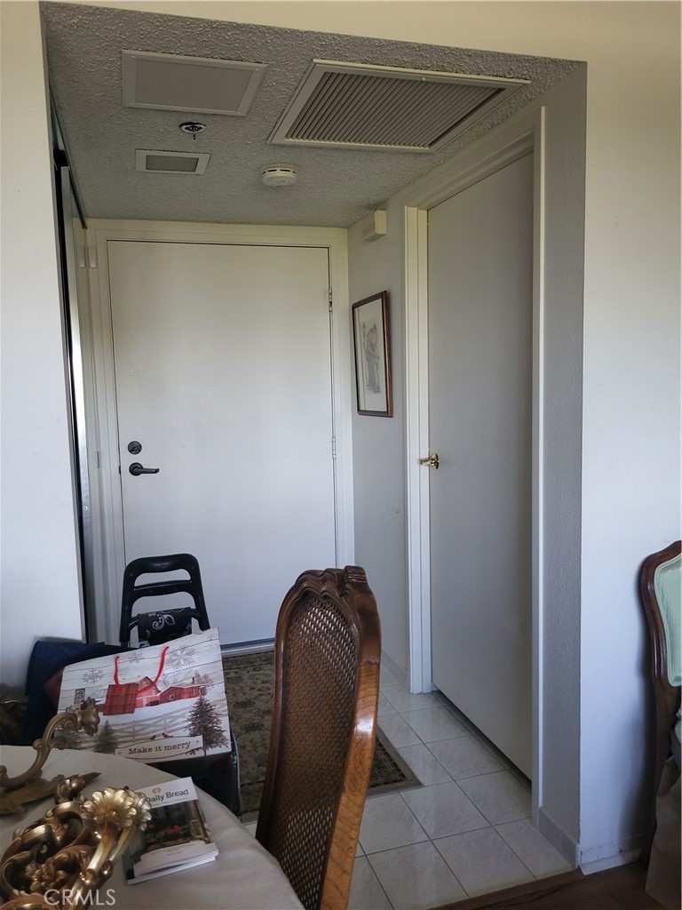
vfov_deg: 67.3
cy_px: 455
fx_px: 683
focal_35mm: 26
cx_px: 341
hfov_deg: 53.1
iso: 320
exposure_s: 1/40
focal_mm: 5.4
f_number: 1.8
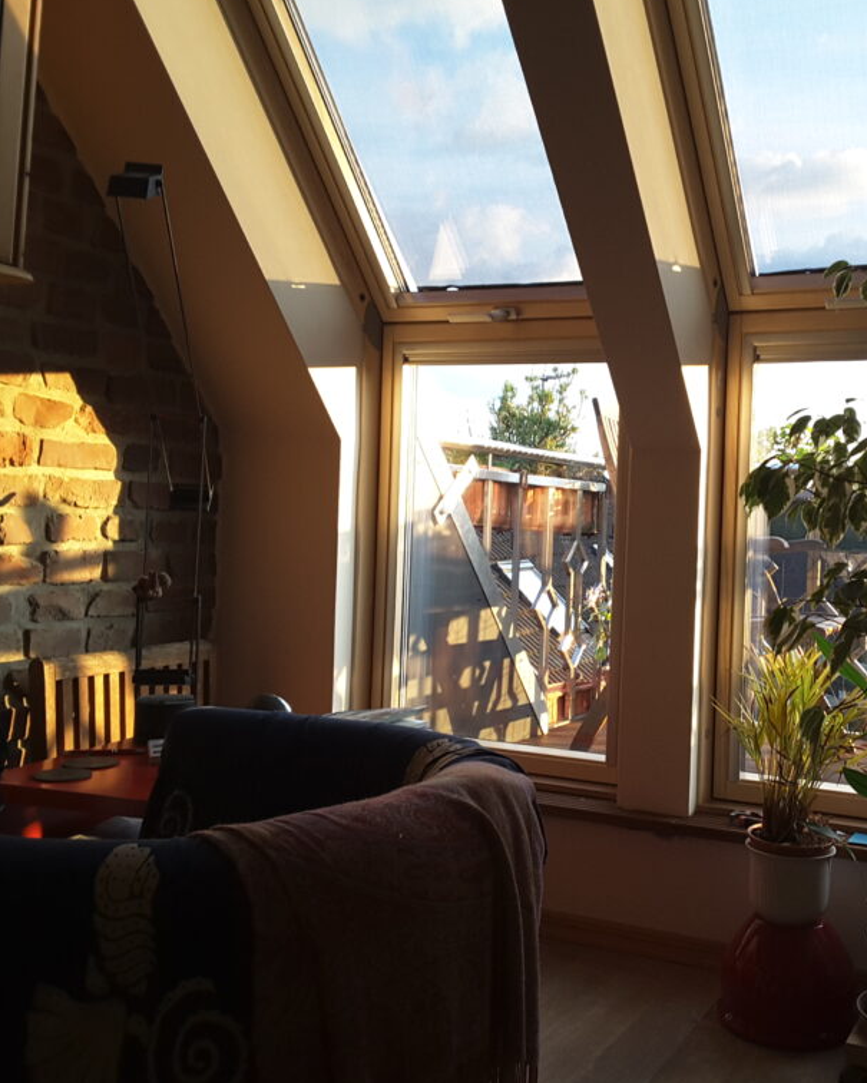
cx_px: 641
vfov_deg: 44.8
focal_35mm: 41
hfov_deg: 35.7
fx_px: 1315
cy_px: 540
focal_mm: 2.9
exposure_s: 1/50
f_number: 1.9
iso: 50
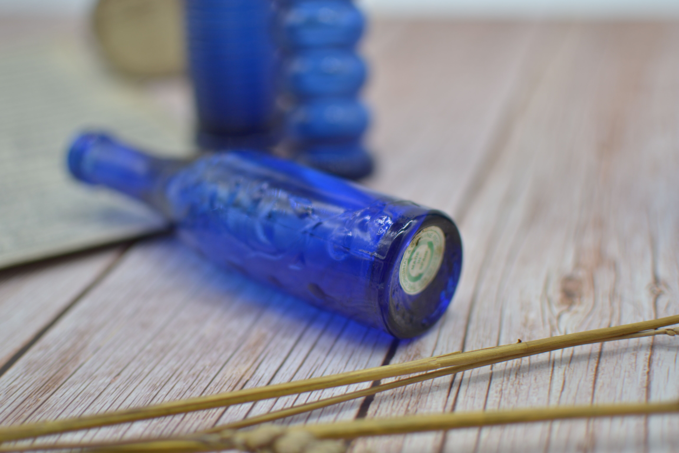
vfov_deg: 25.8
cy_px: 226
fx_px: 990
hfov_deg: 37.9
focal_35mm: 52
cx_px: 340
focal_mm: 35
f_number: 1.8
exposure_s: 1/500
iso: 100
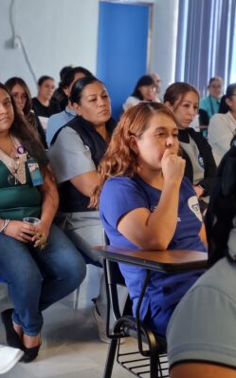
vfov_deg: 25.5
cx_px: 134
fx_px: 833
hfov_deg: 16.1
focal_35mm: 81
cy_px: 189
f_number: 2.4
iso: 250
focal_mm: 7.12
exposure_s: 1/60
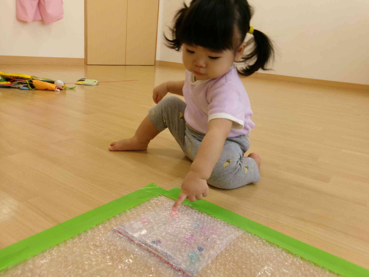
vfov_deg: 49.7
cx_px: 184
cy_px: 138
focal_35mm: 28
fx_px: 298
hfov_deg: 63.4
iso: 154
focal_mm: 5.1
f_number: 3.9
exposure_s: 1/34
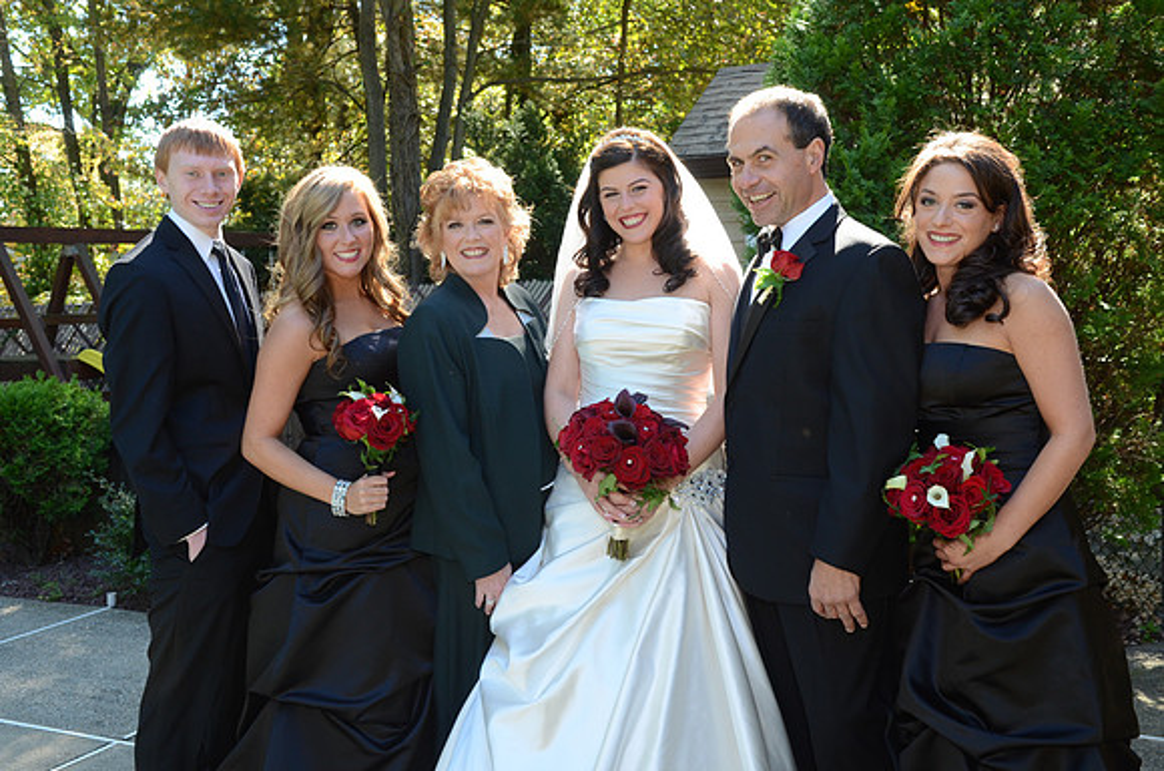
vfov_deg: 36.7
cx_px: 582
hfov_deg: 53.2
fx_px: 1161
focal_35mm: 36
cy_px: 386
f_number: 6.3
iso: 500
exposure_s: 1/125
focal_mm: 24
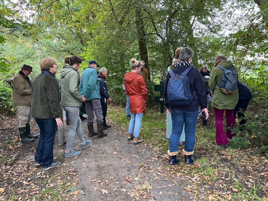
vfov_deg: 53.1
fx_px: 201
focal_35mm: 26
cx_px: 134
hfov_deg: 67.3
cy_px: 100
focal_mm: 5.1
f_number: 1.6
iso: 250
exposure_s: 1/60
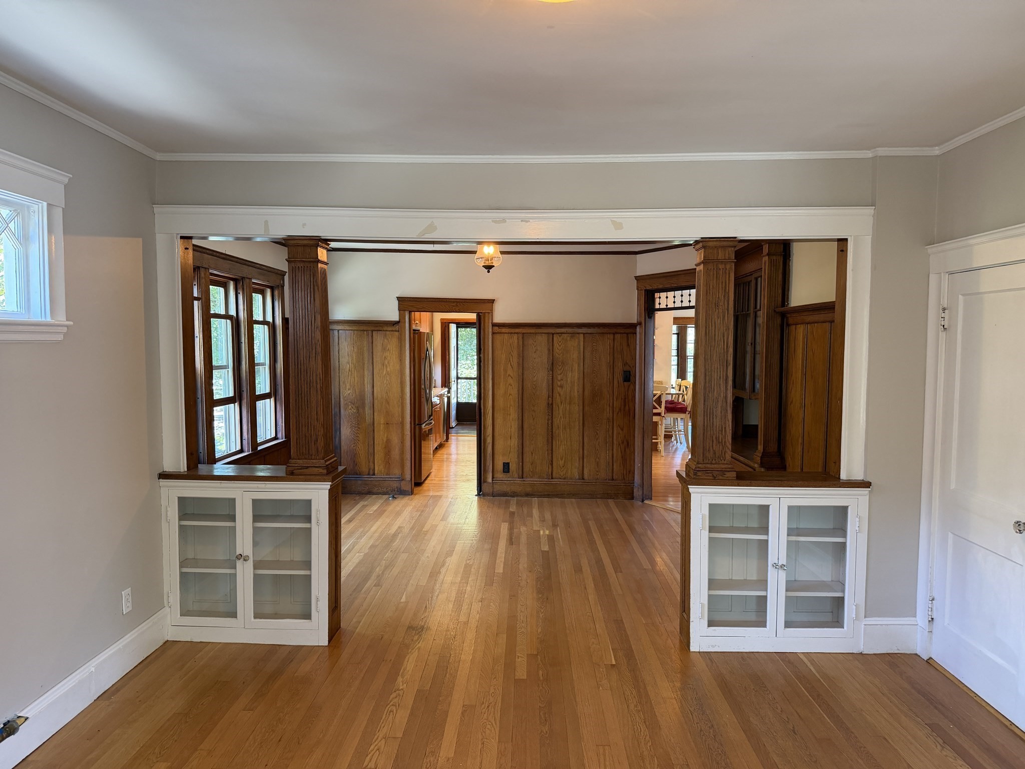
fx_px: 711
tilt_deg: -4.8
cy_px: 384
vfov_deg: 56.8
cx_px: 512
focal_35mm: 24
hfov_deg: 71.6
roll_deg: -0.3
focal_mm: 6.76
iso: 200
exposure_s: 1/60
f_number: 1.78
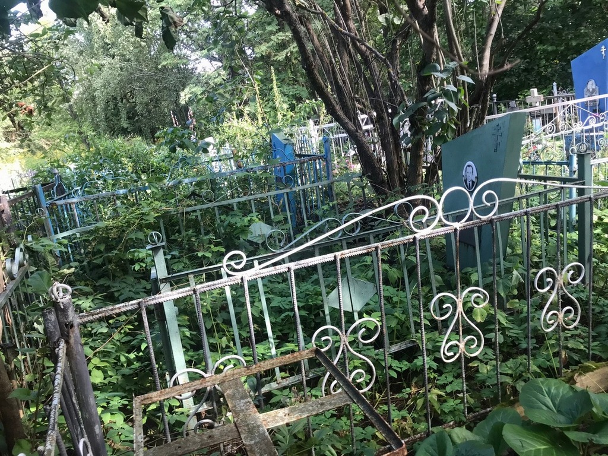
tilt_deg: -12.4
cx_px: 304
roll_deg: +10.7
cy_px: 228
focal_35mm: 28
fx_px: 492
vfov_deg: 49.7
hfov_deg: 63.4
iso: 40
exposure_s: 1/90
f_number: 1.8
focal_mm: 3.99
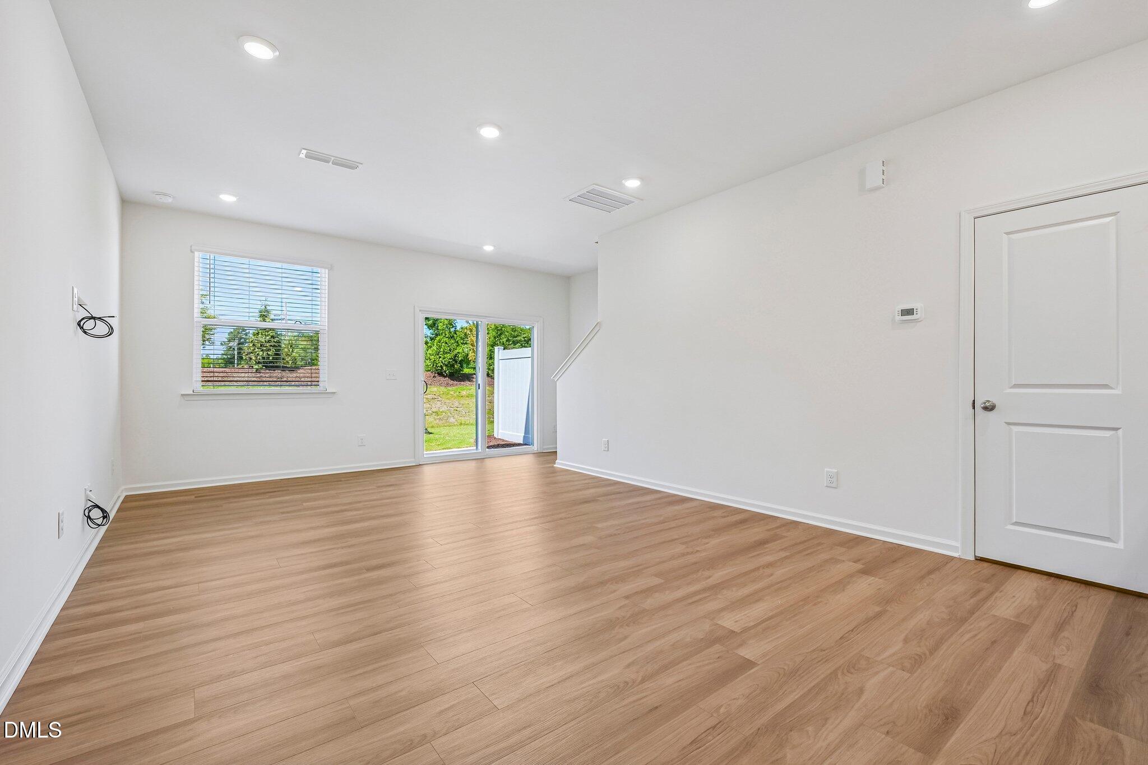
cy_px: 382
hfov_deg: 100.4
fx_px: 478
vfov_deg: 77.3
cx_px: 574
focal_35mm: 15
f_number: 8
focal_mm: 15
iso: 100
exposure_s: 1/20
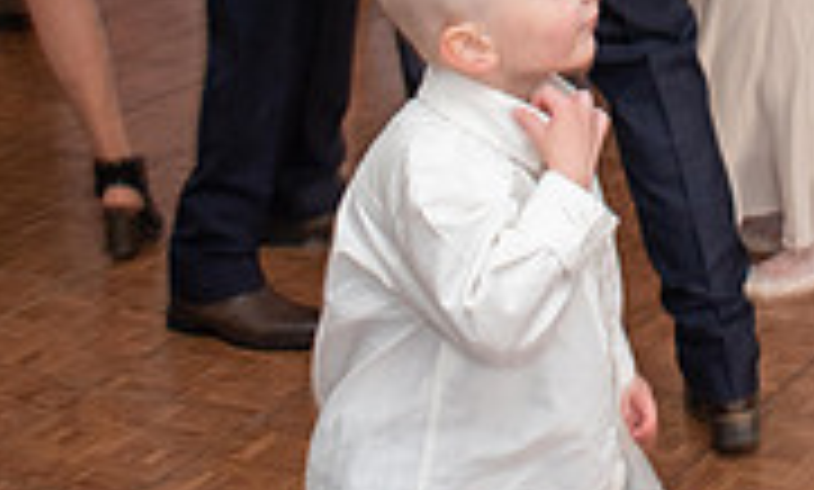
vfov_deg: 12.1
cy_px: -293
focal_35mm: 99
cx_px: 715
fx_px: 2174
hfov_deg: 20.8
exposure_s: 1/60
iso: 800
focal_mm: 20
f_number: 4
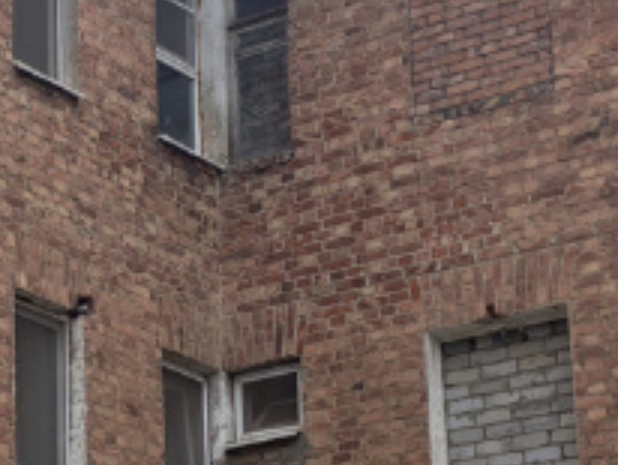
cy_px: 346
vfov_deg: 10.2
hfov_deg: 13.3
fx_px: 2592
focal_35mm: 145
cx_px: -102
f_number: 1.57
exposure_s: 1/585
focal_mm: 6.54
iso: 72
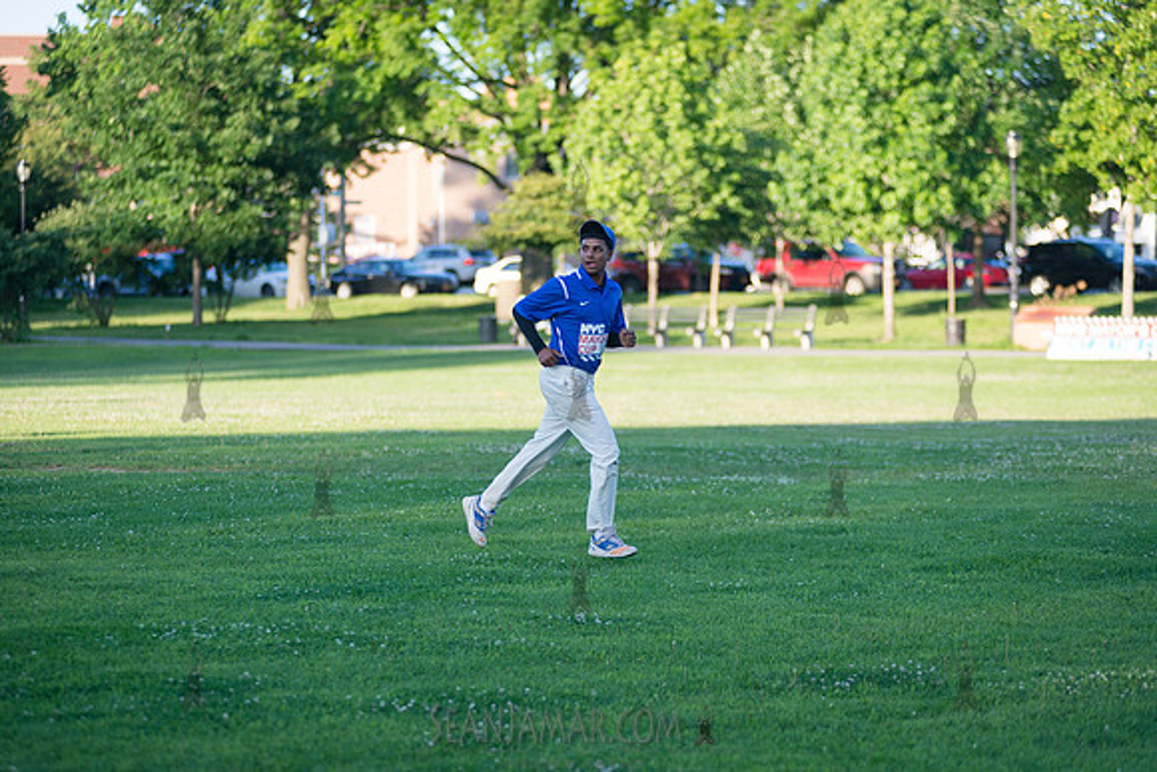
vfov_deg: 12.2
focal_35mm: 112
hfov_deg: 18.3
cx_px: 578
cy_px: 386
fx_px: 3600
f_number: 2.8
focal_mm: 112
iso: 400
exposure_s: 1/1250
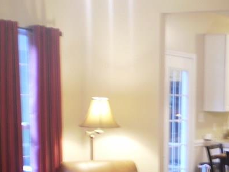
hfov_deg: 20.9
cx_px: 198
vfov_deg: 15.6
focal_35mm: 92
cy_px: 191
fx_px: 609
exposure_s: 1/3
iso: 125
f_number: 3.1
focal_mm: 6.3
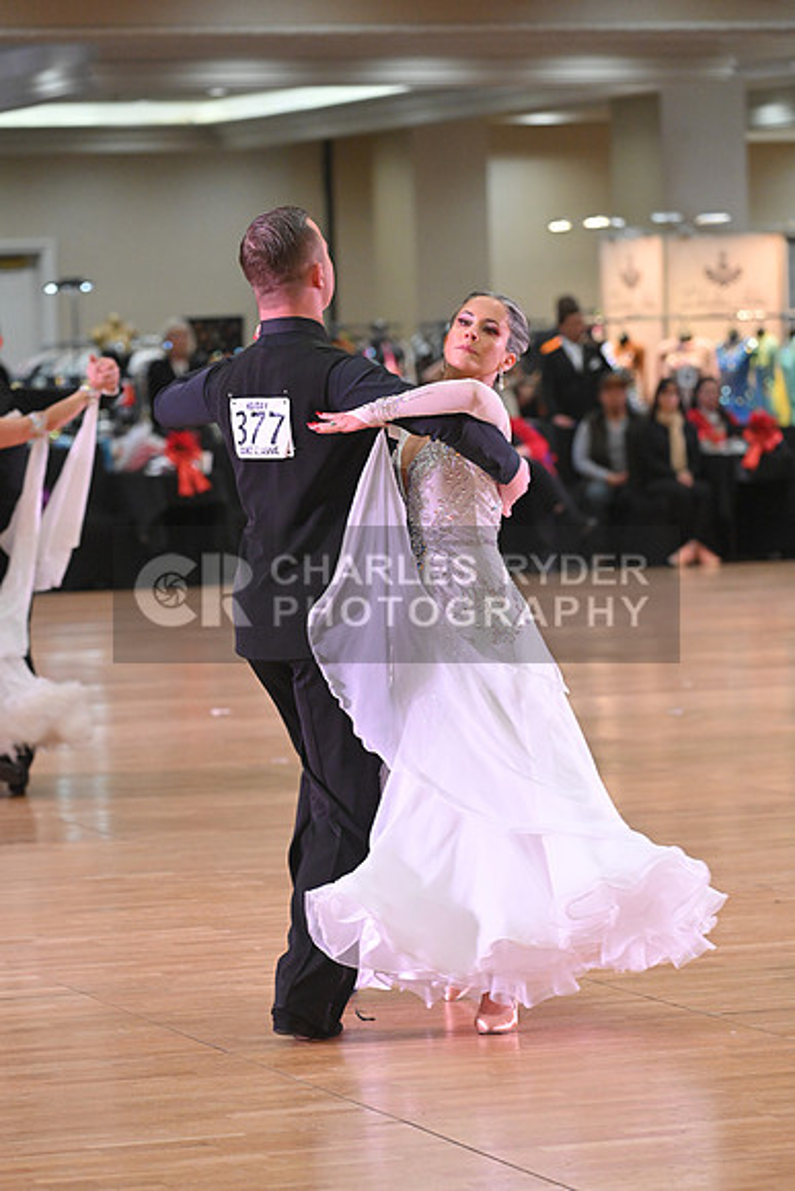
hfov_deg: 9.5
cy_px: 596
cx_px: 398
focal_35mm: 145
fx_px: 4800
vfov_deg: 14.2
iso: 3200
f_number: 5
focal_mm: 145
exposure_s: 1/400
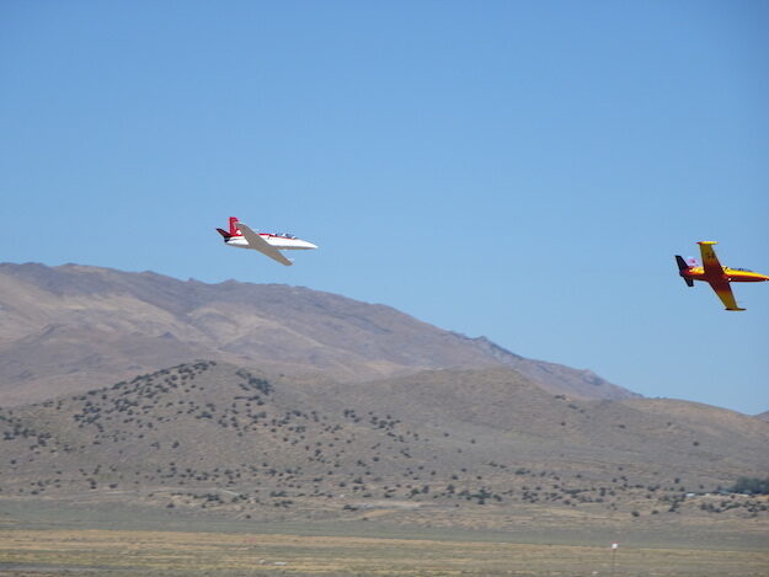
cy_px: 288
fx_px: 5155
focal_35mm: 232
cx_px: 384
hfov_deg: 8.5
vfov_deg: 6.4
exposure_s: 1/640
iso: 80
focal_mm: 39.66
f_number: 6.3
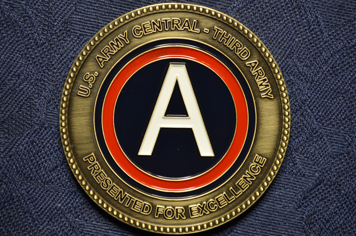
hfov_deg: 24.7
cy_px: 118
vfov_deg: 16.5
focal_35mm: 82
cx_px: 178
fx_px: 814
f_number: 8
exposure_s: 1/5
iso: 160
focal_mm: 55
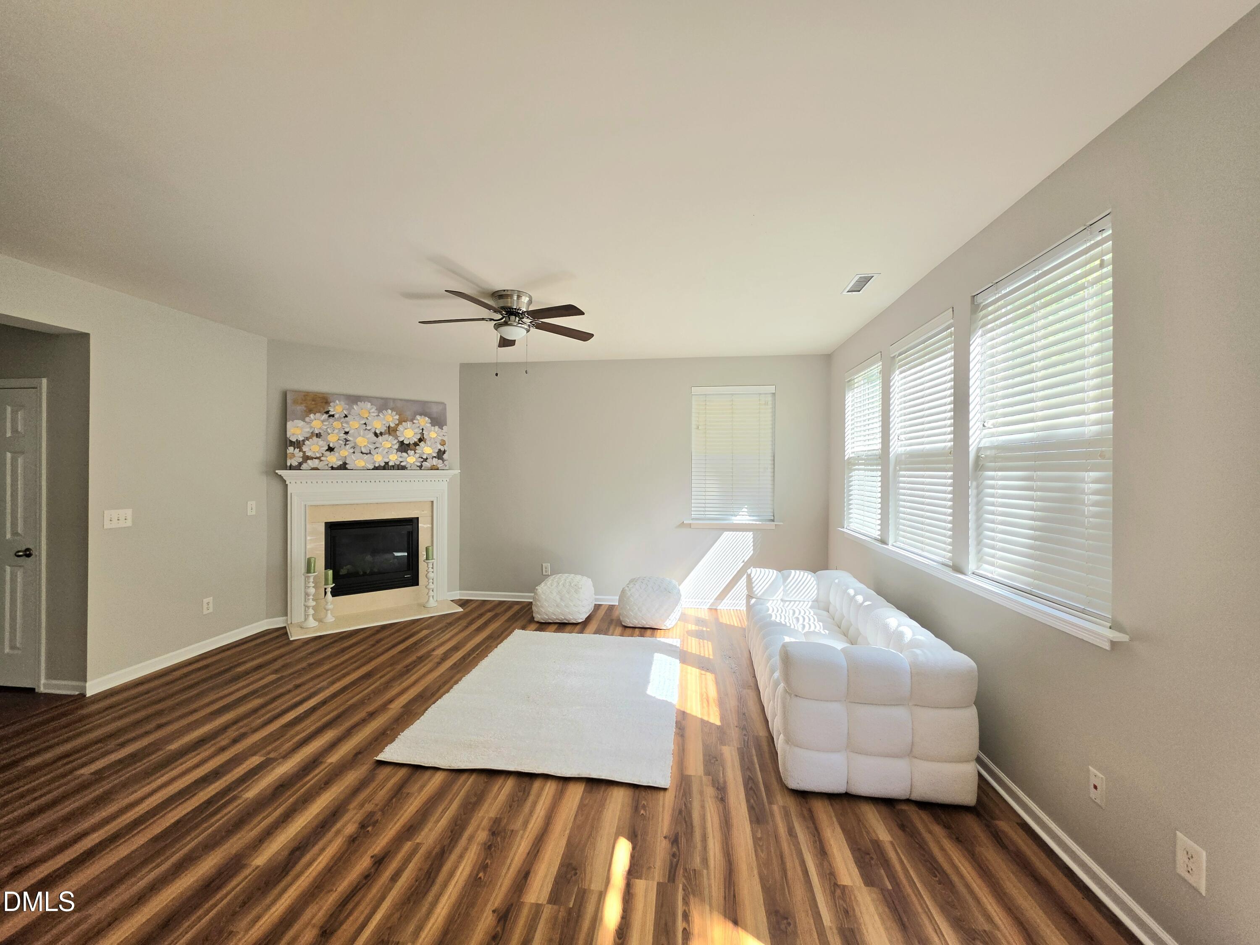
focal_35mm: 13
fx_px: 473
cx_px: 630
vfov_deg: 89.9
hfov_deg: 106.2
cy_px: 472
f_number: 1.9
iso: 32
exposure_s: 1/312
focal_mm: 2.2
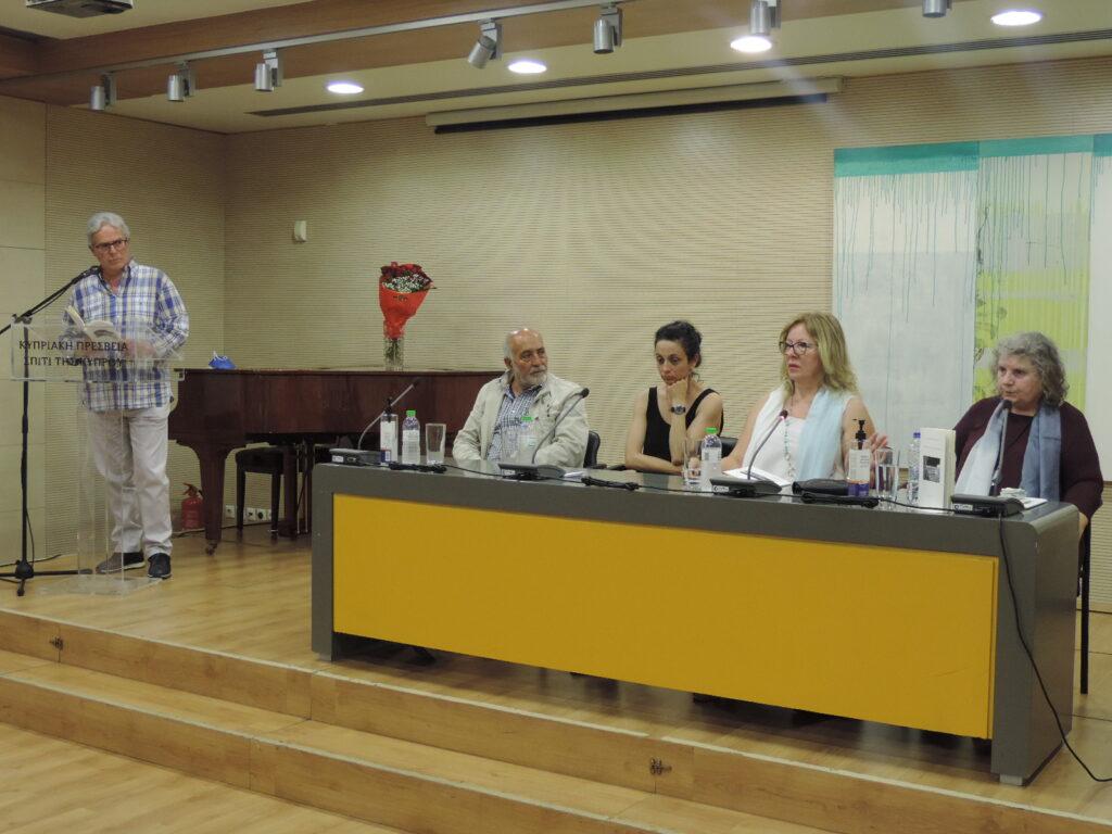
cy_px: 417
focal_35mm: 43
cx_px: 556
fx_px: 1381
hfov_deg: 43.9
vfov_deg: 33.6
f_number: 3.4
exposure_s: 1/25
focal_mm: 7.6
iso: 400
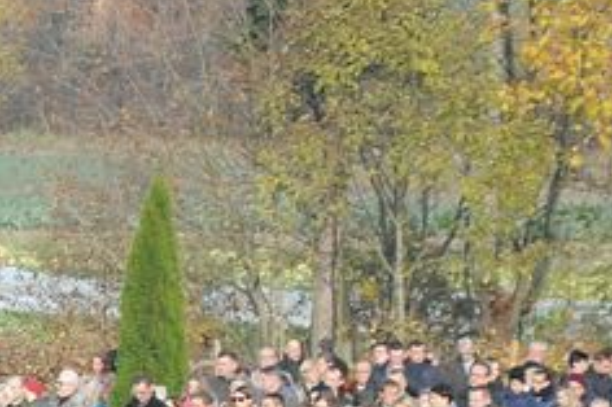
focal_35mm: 568
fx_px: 9646
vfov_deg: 2.4
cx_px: -231
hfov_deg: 3.6
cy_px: 577
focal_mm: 105
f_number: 7.1
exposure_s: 1/800
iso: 800
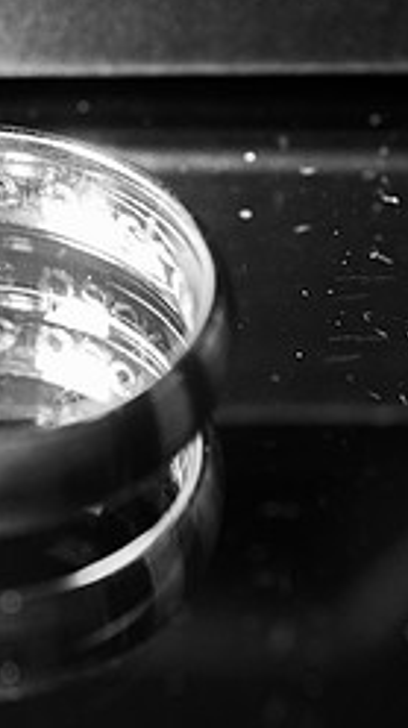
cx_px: -45
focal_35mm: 125
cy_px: 135
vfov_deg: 17.0
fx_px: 2411
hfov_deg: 9.6
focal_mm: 40
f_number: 8
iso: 4000
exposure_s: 1/125
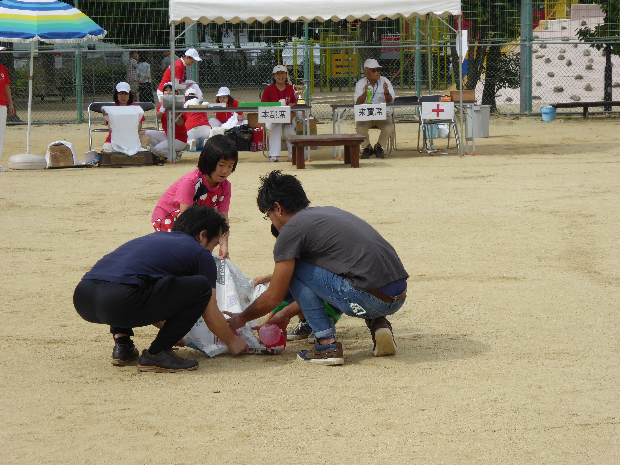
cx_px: 310
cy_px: 232
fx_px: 1916
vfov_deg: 13.8
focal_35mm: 107
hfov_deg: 18.4
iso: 100
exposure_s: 1/500
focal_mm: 17.5
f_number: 5
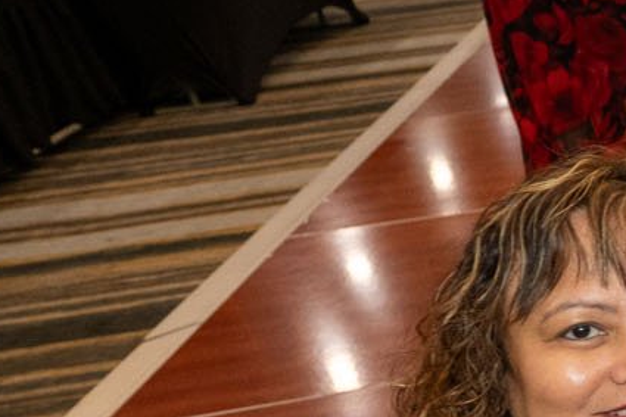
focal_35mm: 82
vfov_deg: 16.6
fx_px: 1425
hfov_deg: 15.3
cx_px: 1464
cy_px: 269
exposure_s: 1/125
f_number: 3.5
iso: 1600
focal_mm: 17
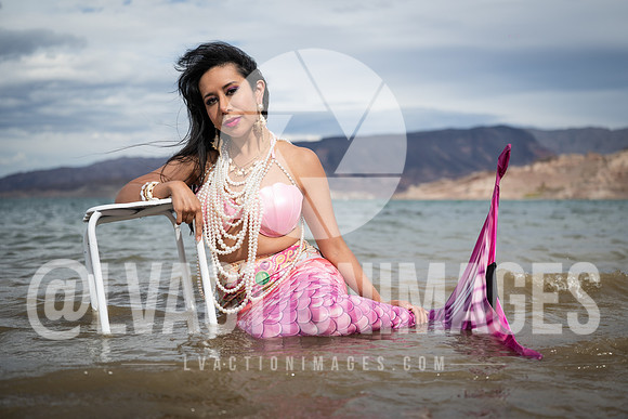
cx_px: 338
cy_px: 212
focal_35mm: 46
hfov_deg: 43.0
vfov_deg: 29.5
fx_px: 797
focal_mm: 42
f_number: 2.8
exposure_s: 1/1600
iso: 64
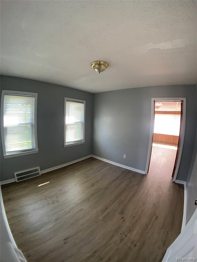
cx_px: 98
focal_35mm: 26
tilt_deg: -4.7
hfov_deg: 53.1
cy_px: 131
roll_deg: -0.3
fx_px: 197
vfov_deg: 67.3
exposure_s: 1/87
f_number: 1.8
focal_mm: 4.25
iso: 100
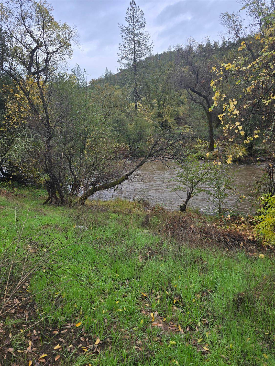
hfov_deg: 58.9
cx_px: 138
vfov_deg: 73.9
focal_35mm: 23
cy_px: 183
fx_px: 244
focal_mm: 6.3
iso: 16
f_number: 1.7
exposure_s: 1/180
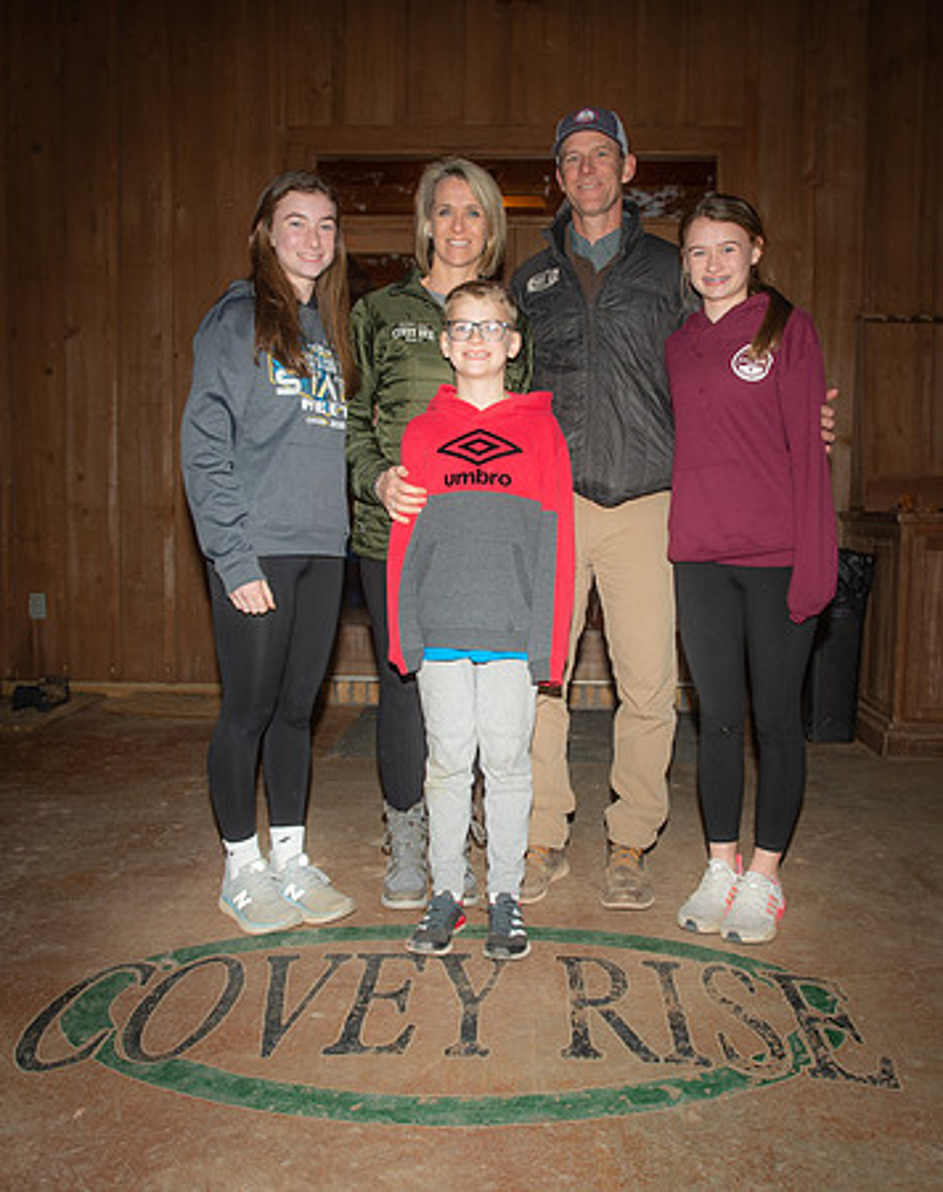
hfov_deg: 46.5
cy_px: 583
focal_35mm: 31
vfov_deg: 57.1
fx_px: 1096
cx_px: 516
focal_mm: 19
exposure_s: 1/200
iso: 500
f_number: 3.5
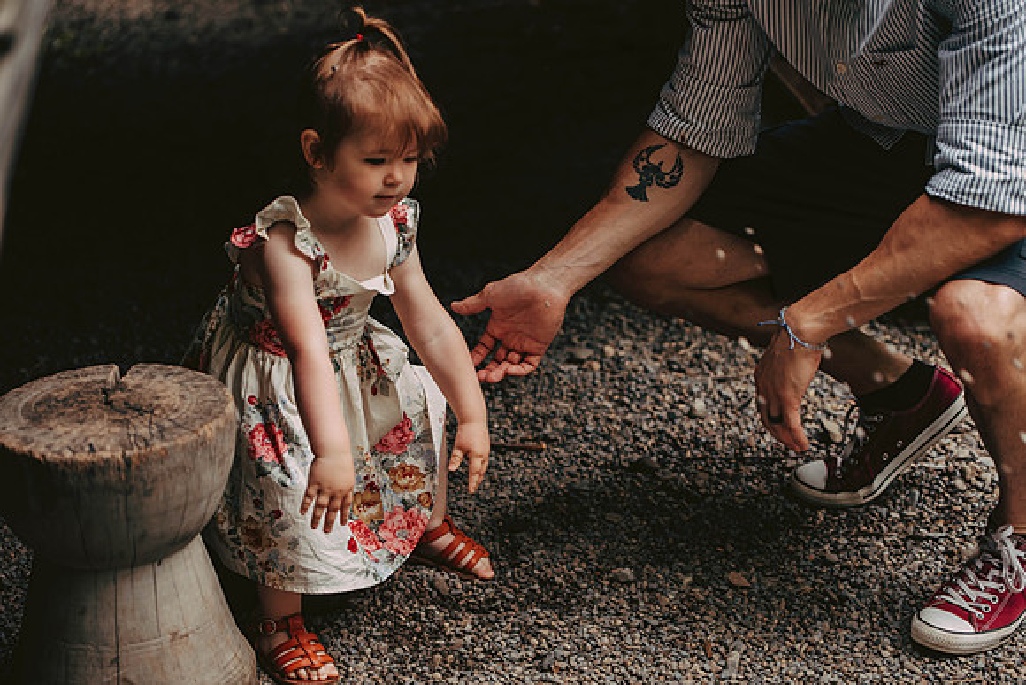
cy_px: 342
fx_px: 2280
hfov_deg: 25.4
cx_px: 513
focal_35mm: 80
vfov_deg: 17.1
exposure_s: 1/400
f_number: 2.8
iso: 640
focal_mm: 80
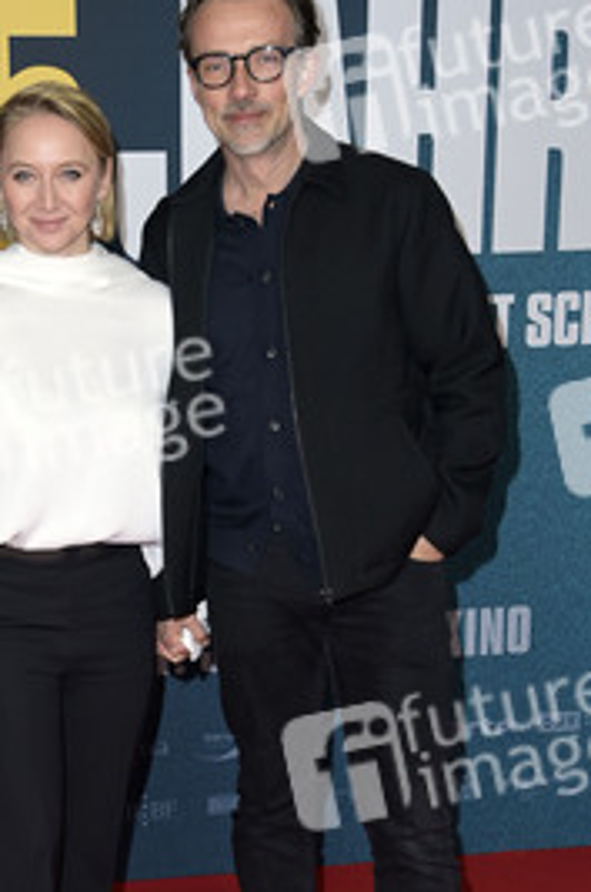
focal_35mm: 75
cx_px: 150
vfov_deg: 26.9
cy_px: 585
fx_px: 1854
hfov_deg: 18.0
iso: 640
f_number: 5.6
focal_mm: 50
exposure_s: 1/250
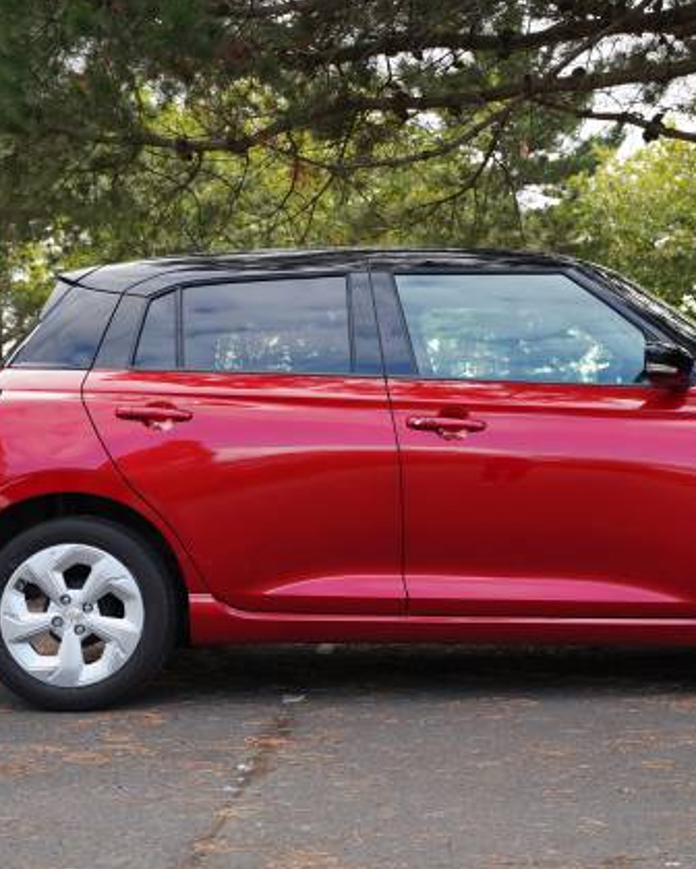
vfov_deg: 30.9
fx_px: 1574
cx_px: 476
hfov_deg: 24.8
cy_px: 432
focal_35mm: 61
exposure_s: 1/160
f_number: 4
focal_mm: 42.8
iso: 250
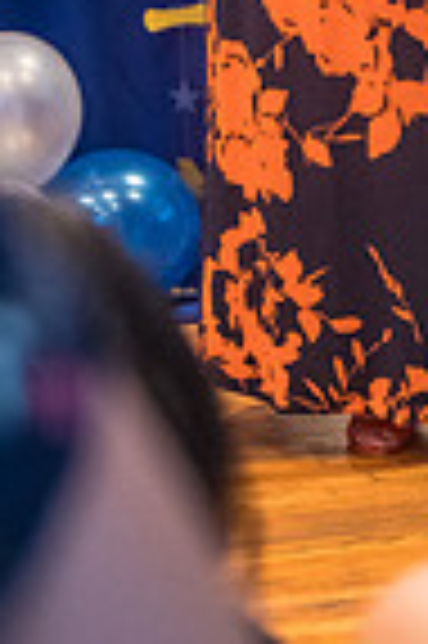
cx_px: 401
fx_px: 3933
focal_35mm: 220
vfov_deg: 9.2
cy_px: -207
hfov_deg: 6.2
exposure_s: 1/160
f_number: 2.8
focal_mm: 70
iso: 3200
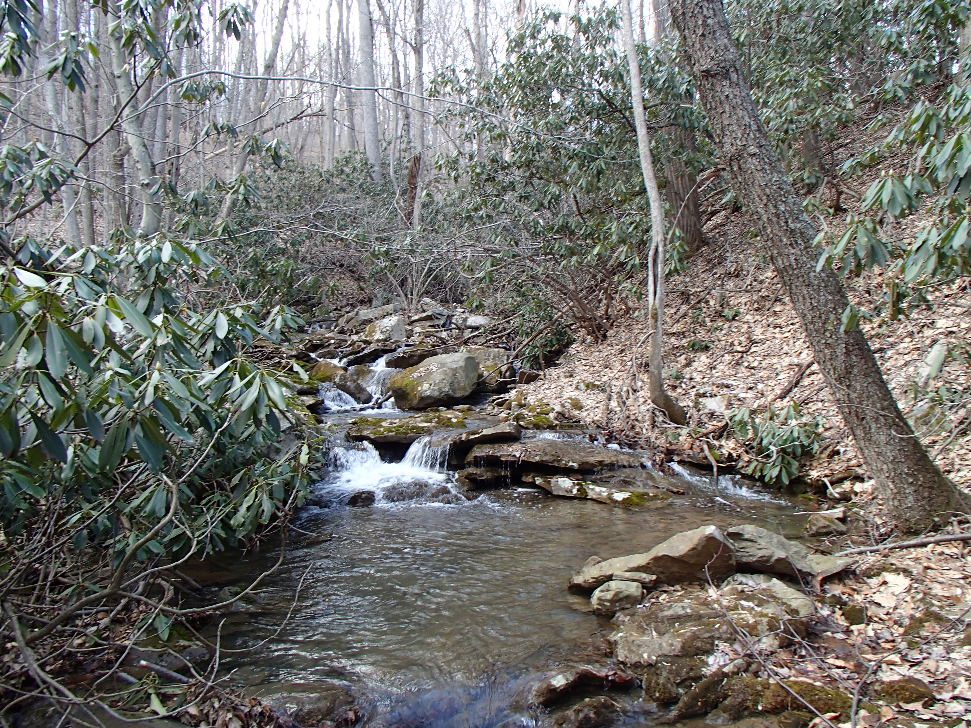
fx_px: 785
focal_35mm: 28
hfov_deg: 63.4
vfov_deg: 49.7
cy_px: 364
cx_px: 486
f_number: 3.9
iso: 160
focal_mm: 5
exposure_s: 1/60
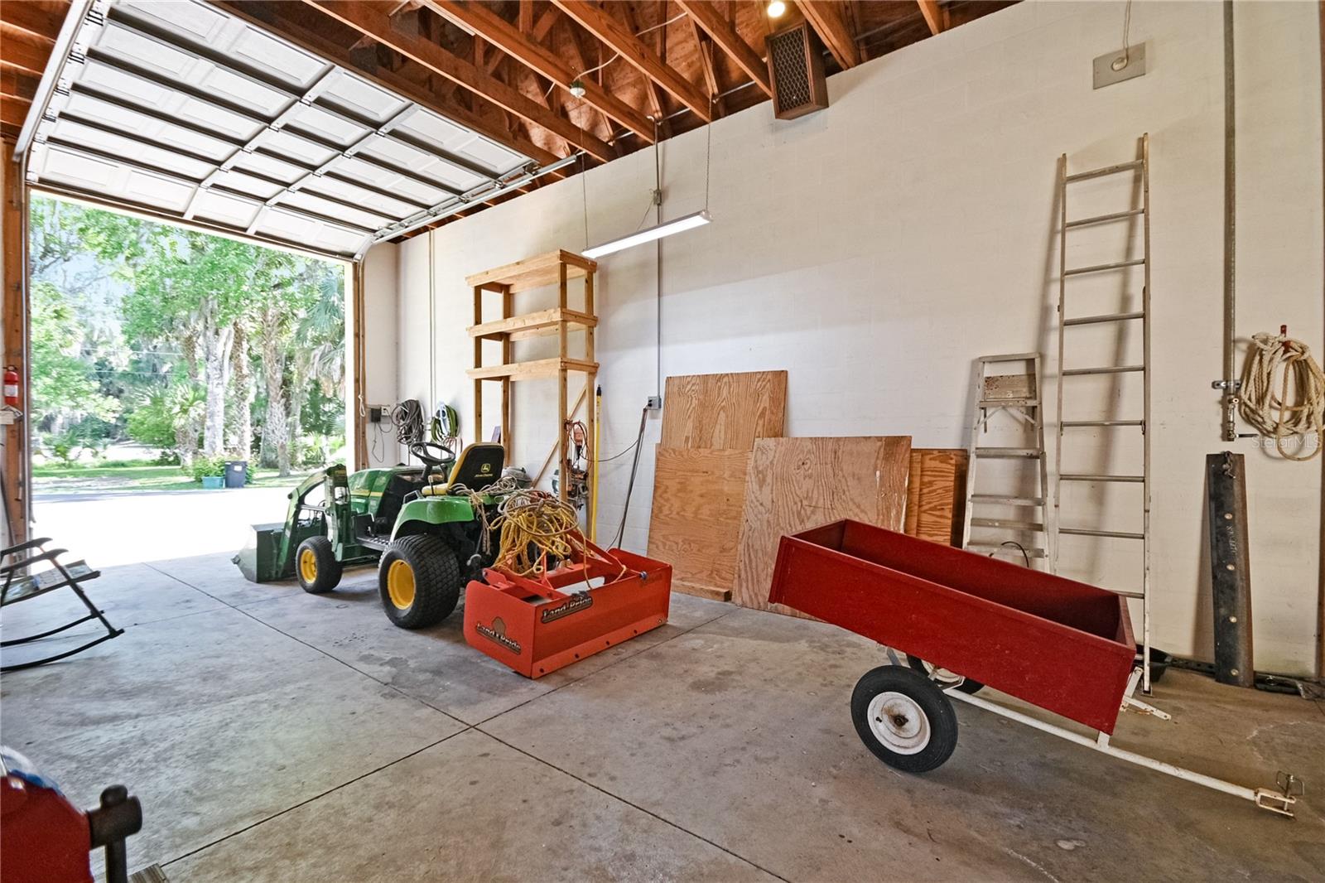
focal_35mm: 15
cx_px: 662
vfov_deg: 77.3
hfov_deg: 100.4
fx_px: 552
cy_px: 442
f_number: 7.1
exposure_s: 1/200
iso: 1000
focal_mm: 10
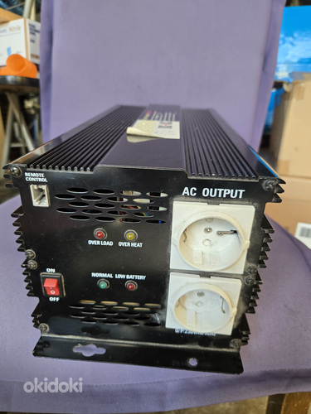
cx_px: 156
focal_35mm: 23
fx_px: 276
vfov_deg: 73.9
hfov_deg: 58.9
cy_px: 207
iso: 125
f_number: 1.8
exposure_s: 1/100
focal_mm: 5.4
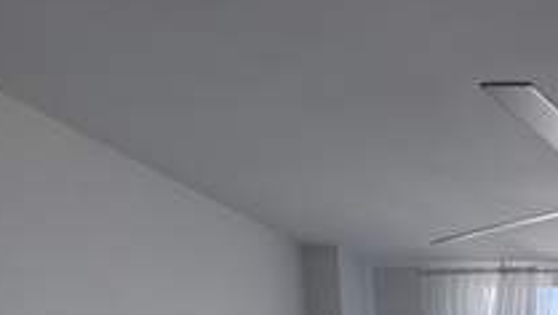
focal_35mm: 35
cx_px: 601
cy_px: 426
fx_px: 518
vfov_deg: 27.3
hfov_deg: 44.5
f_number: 2.2
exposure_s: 1/373
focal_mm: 2.22
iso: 40
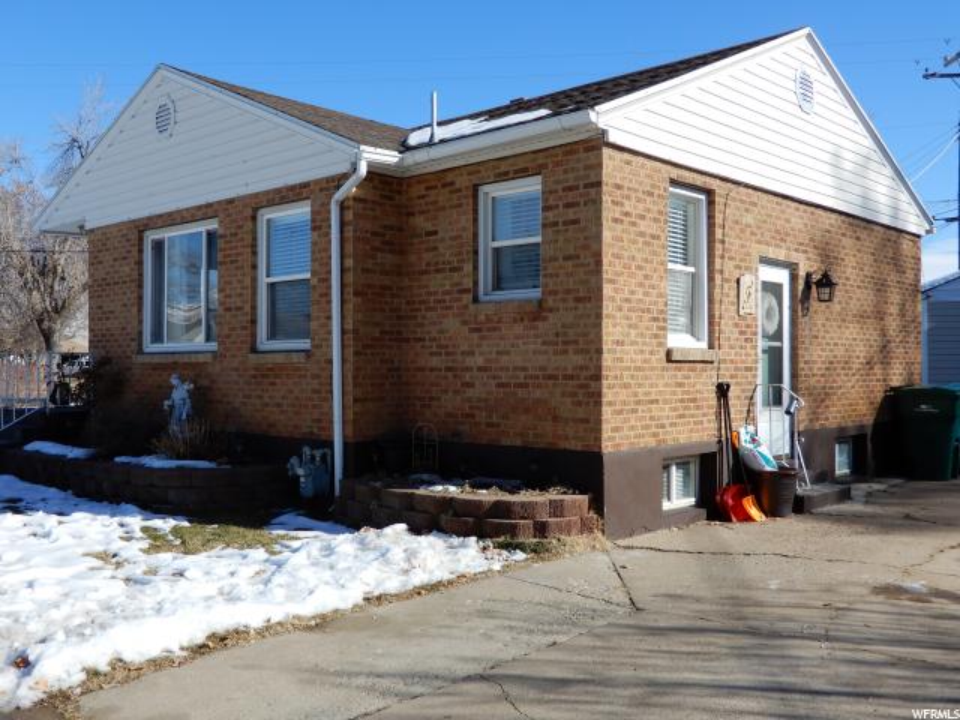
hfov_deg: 52.6
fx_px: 971
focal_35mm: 35
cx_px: 480
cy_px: 360
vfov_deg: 40.7
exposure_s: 1/800
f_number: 4
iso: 80
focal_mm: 6.2
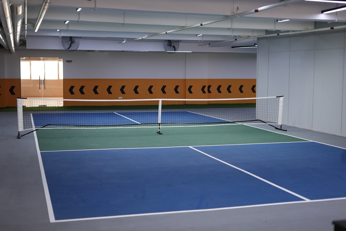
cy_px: 116
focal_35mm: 50
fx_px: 481
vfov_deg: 27.0
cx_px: 173
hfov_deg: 39.6
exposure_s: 1/160
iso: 1000
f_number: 2.2
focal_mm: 50
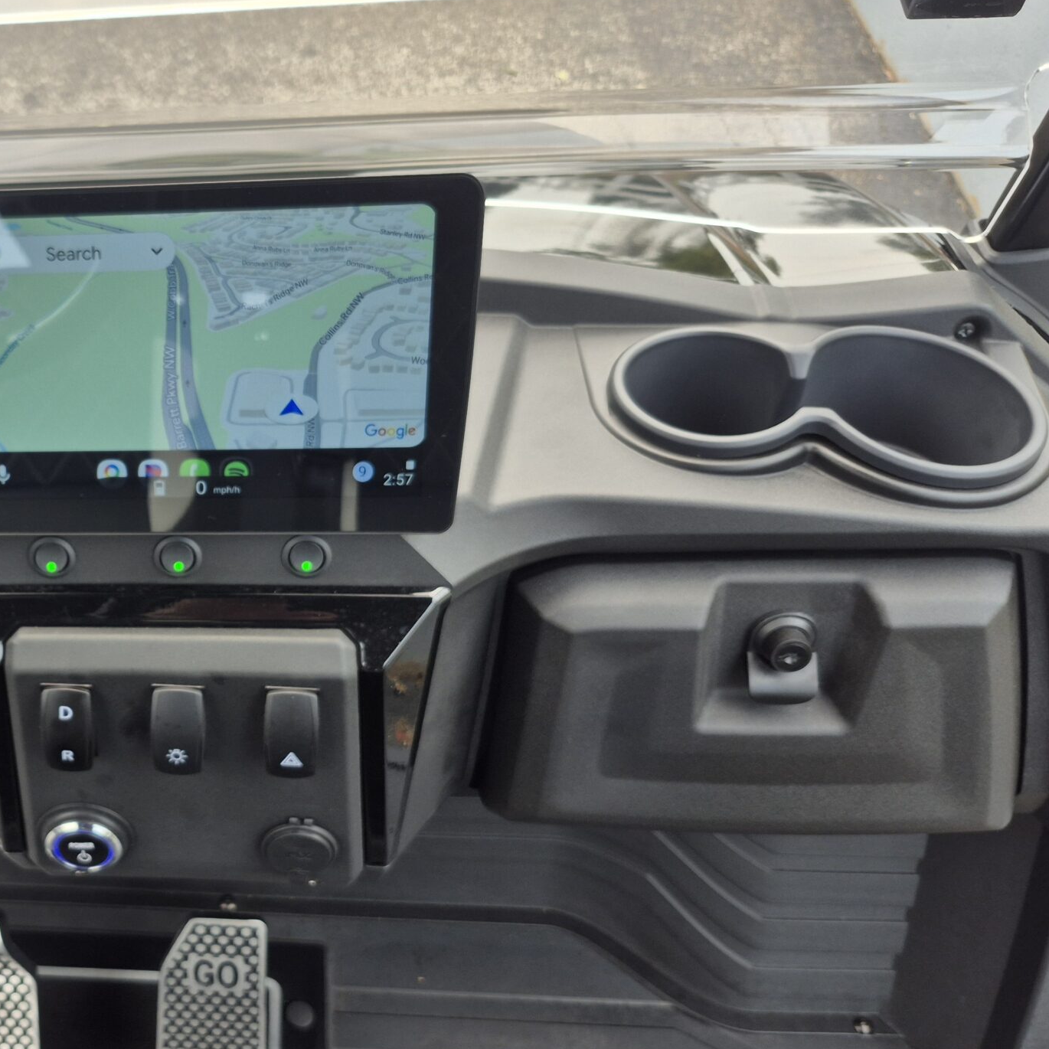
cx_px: 119
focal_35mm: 38
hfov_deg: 40.7
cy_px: 603
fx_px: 1303
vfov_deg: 43.7
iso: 25
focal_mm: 5.4
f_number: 1.8
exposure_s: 1/481
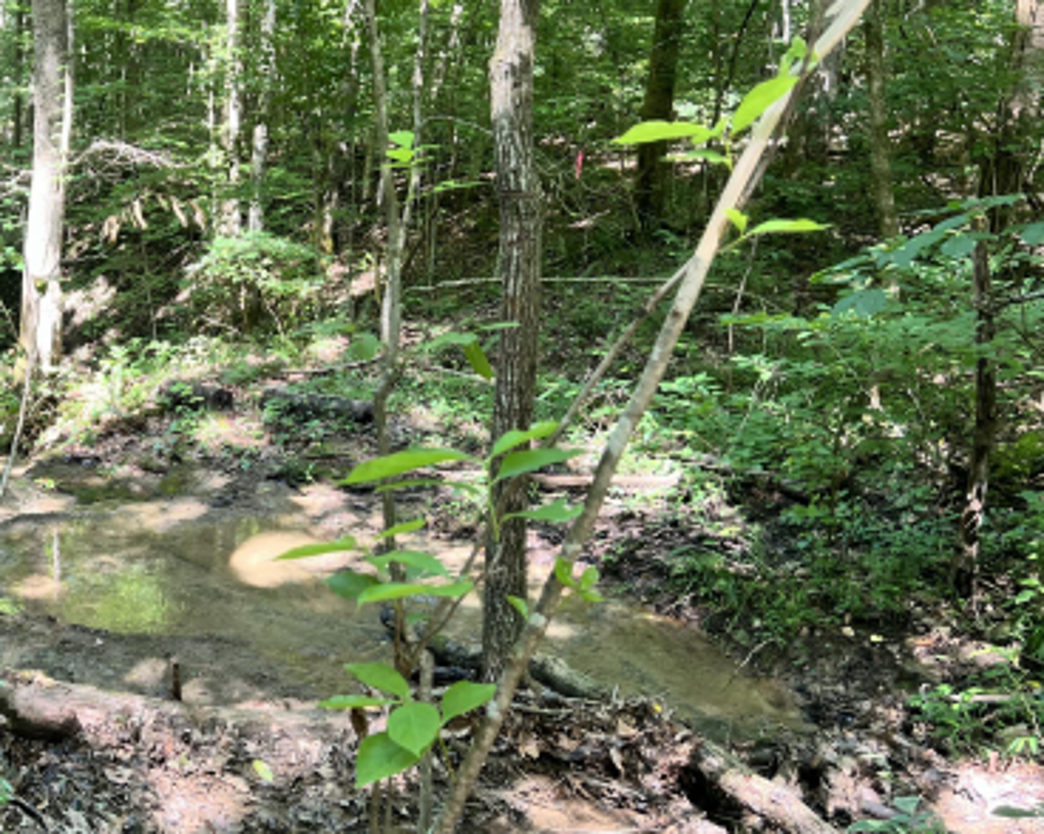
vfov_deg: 32.7
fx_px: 1421
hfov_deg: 38.3
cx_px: 160
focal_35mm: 46
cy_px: 423
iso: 100
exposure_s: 1/121
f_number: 1.5
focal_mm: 5.7
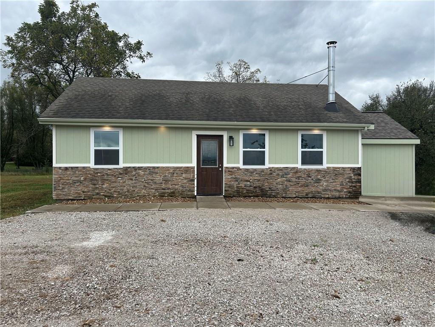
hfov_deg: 67.3
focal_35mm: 26
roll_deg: -1.1
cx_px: 218
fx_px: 327
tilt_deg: +0.6
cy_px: 164
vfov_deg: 53.1
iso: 50
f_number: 1.5
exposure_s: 1/909
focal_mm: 5.7
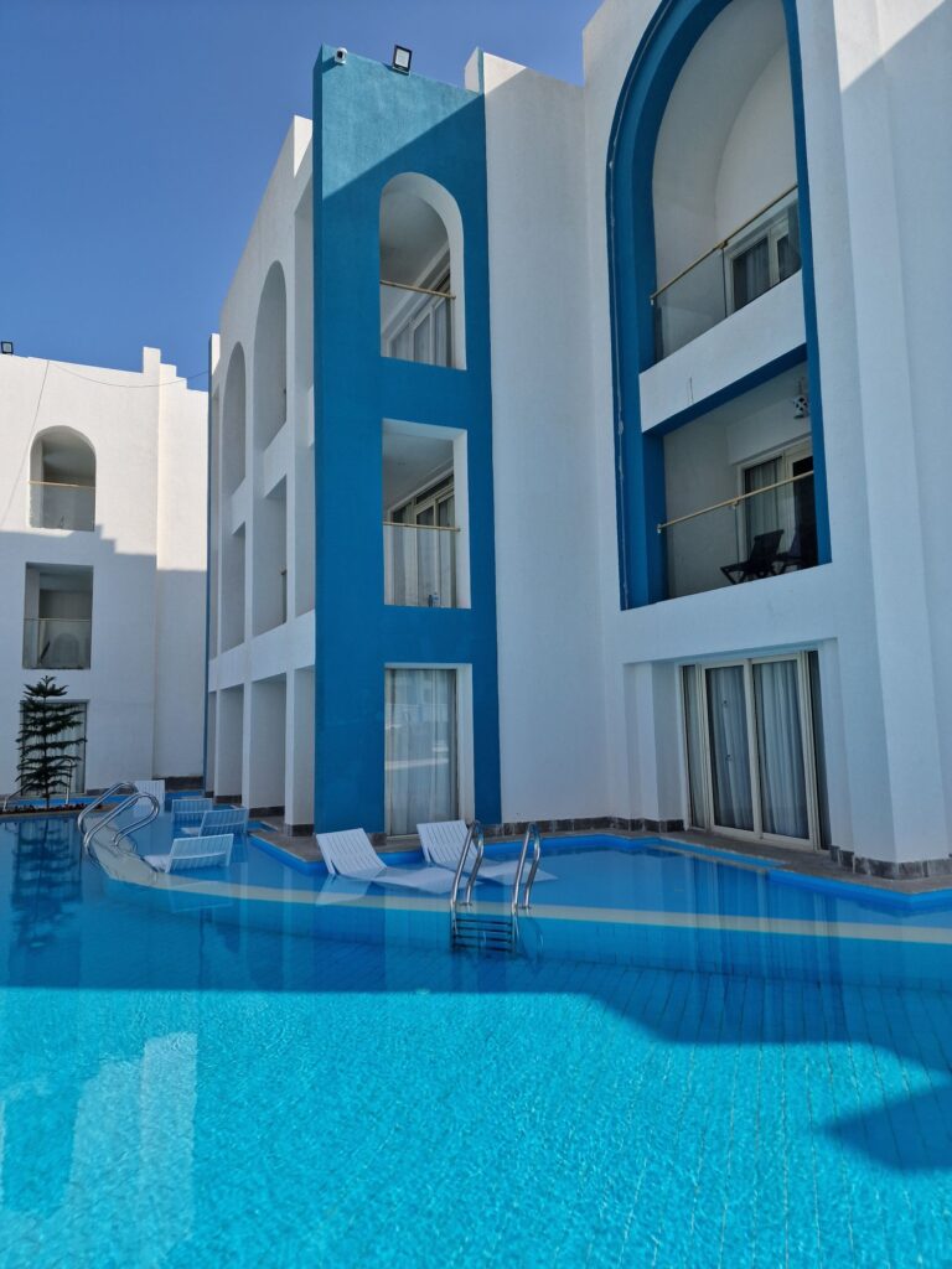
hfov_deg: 58.9
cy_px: 634
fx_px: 843
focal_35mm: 23
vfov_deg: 73.9
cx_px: 476
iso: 50
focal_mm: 6.4
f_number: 1.8
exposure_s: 1/1204
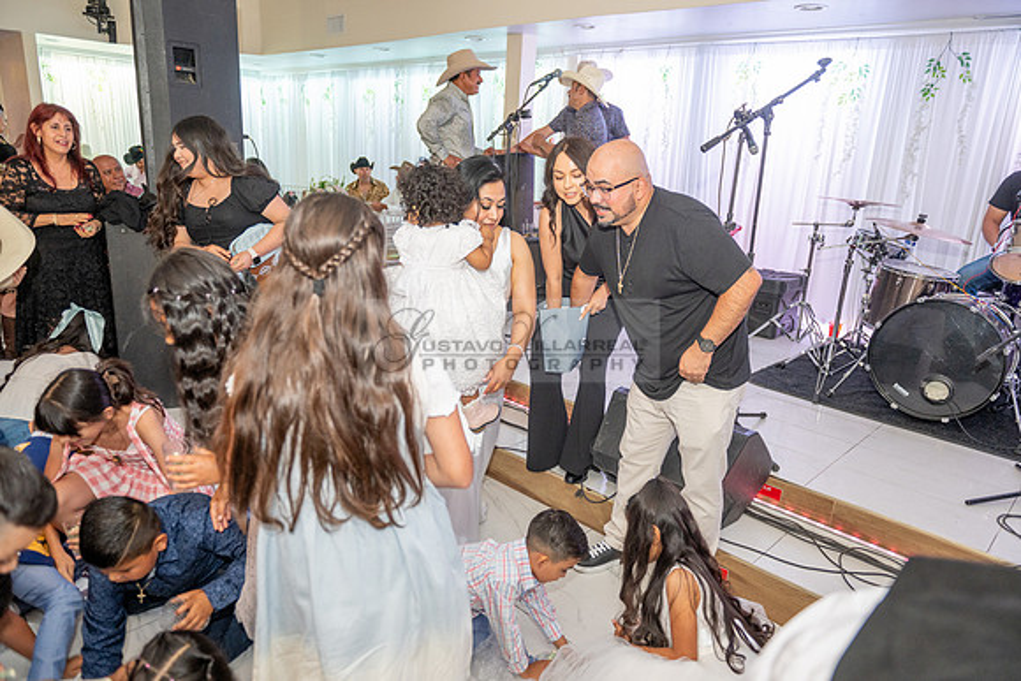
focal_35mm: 24
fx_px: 681
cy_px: 340
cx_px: 510
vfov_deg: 53.2
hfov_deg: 73.7
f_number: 3.2
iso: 800
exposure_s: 1/160
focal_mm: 24
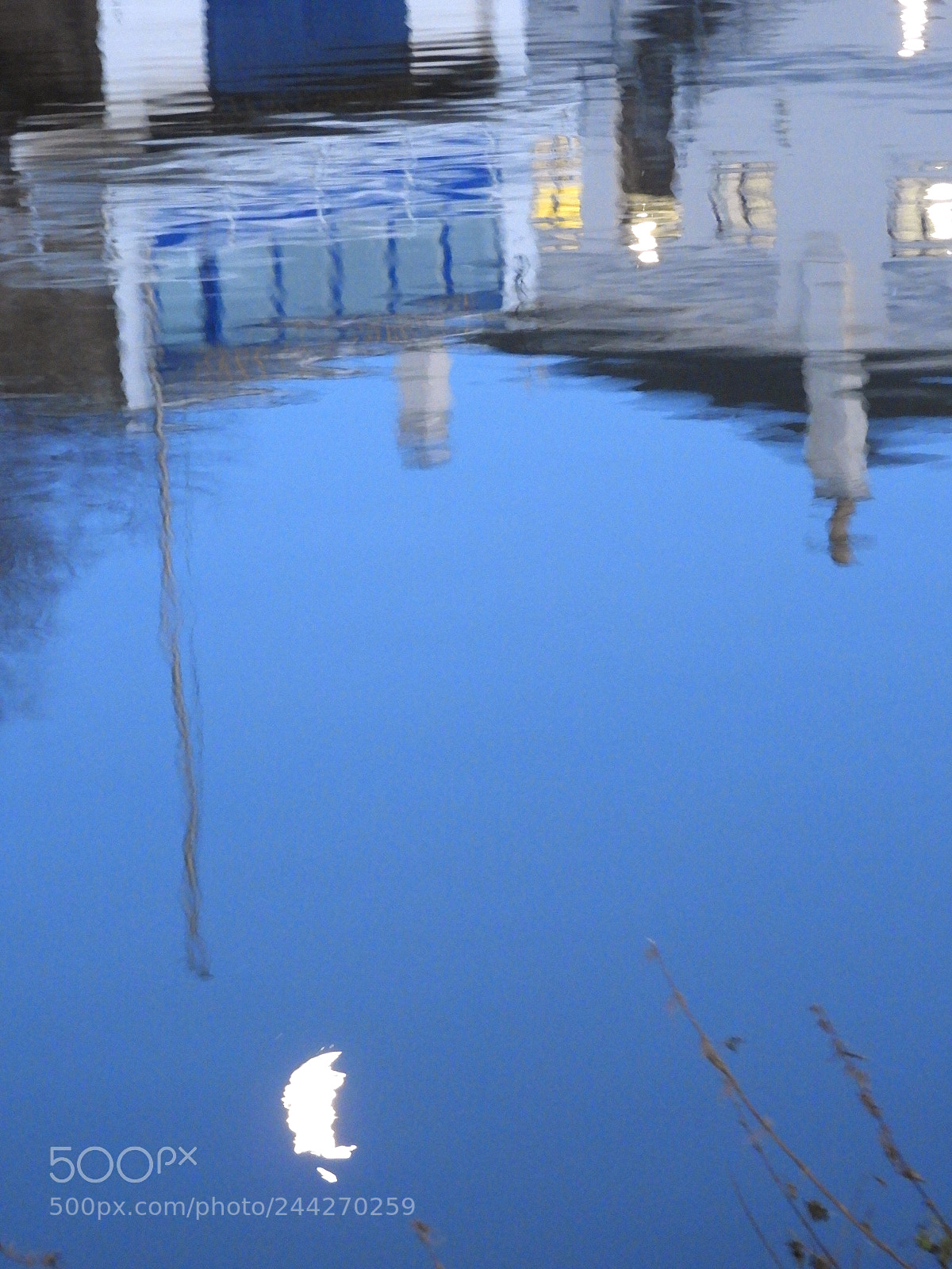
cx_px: 476
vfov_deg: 17.1
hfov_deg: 12.9
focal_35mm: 115
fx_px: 4217
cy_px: 634
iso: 800
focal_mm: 20.6
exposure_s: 1/3
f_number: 5
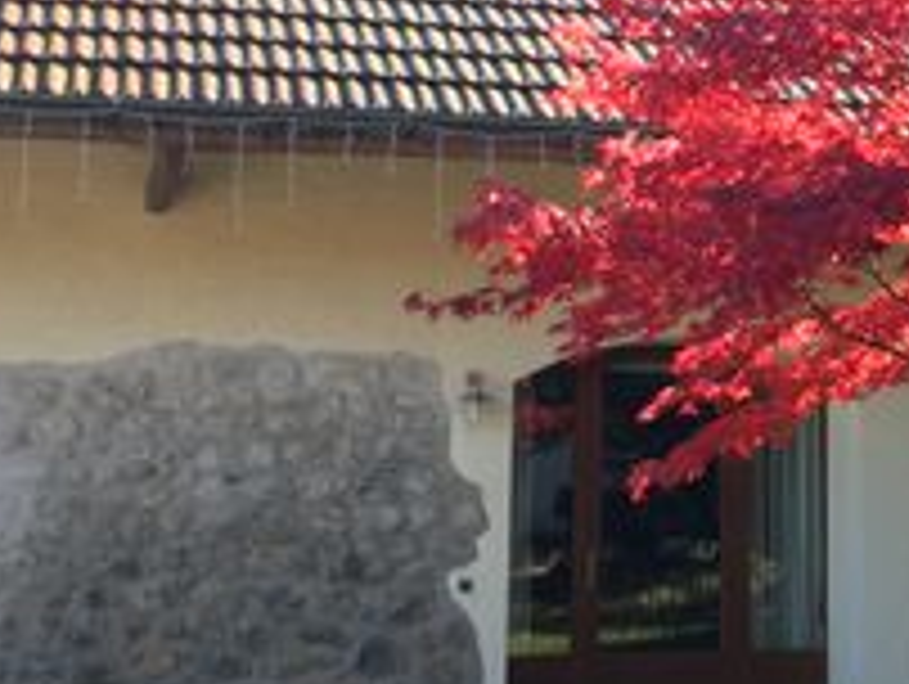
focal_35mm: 86
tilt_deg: +10.1
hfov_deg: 22.3
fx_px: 2261
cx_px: 774
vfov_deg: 17.0
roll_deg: -0.3
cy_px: 104
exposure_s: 1/143
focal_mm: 4.15
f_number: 2.2
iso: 25
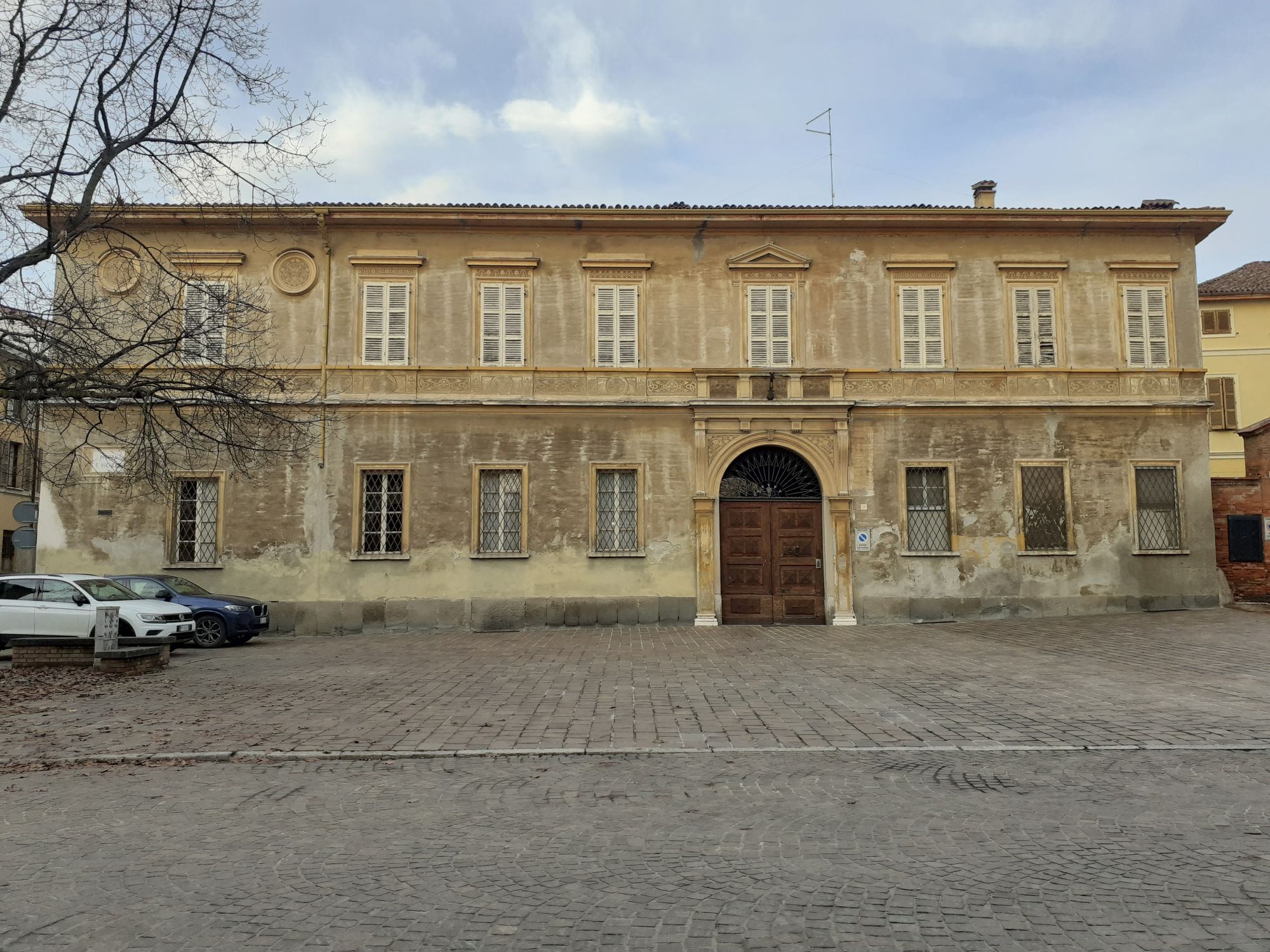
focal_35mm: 27
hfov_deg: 65.3
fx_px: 991
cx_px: 635
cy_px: 476
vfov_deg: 51.4
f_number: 1.9
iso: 40
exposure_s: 1/456
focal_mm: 3.6
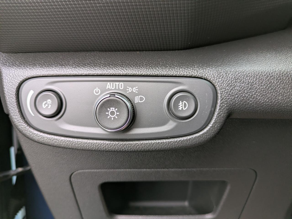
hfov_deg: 69.4
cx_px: 146
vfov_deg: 54.9
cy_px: 110
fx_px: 211
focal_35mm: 25
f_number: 1.89
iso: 229
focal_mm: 5.43
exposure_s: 1/100
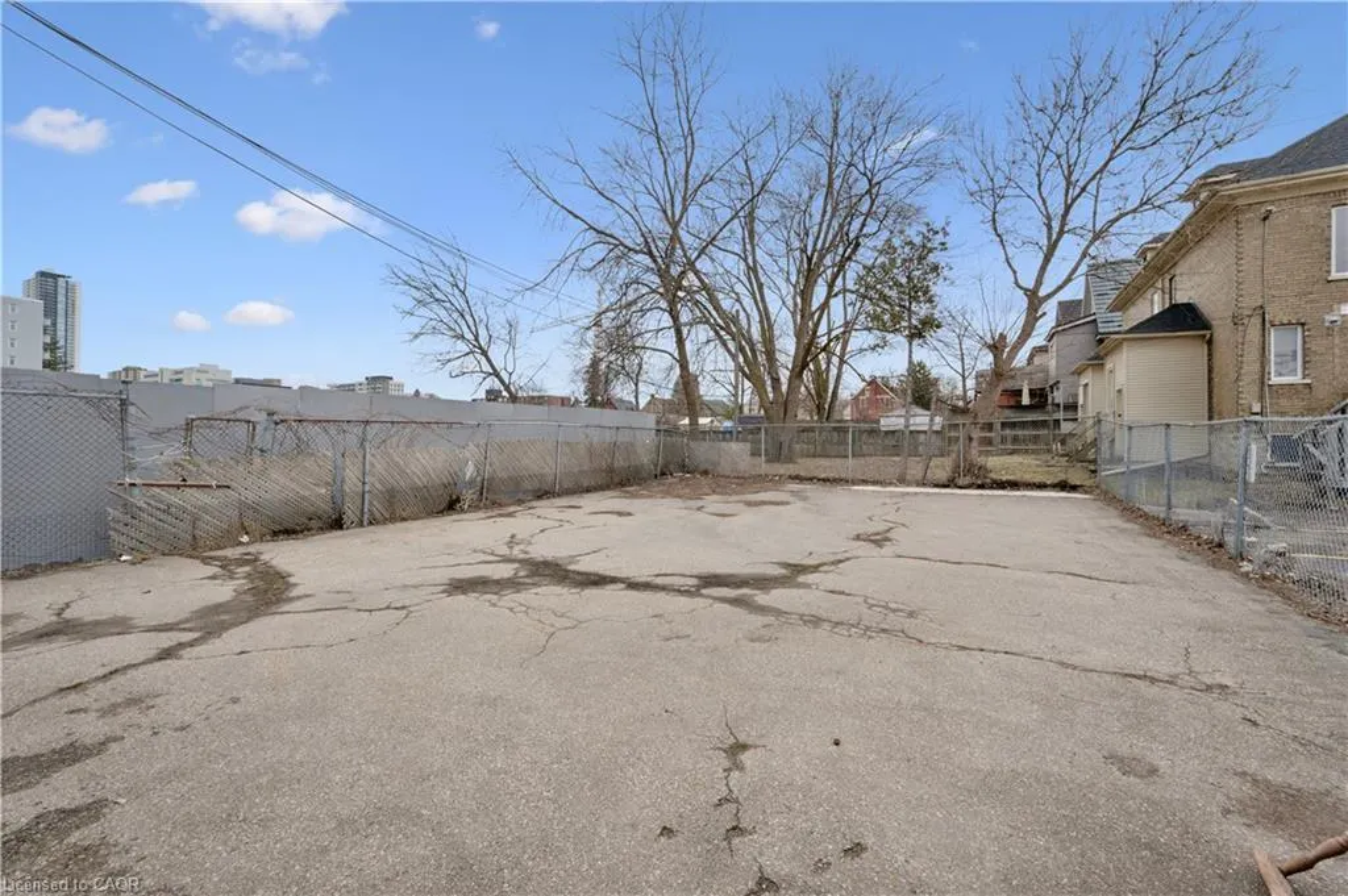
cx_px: 674
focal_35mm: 14
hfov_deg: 104.3
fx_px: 524
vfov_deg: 81.1
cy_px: 448
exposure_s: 1/100
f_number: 16
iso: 200
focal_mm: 14
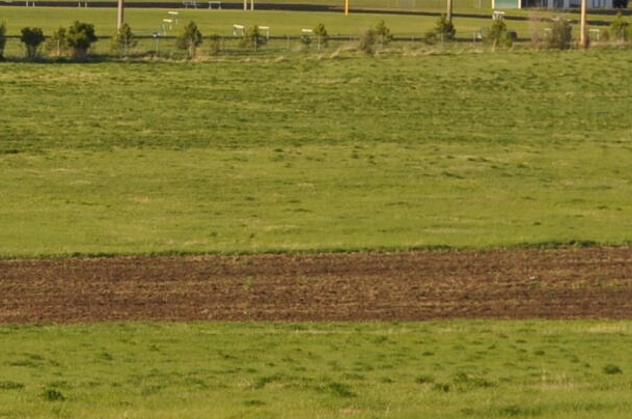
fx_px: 5827
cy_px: 23
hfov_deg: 6.1
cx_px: -543
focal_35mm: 332
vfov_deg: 4.1
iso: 200
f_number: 10
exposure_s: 1/400
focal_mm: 45
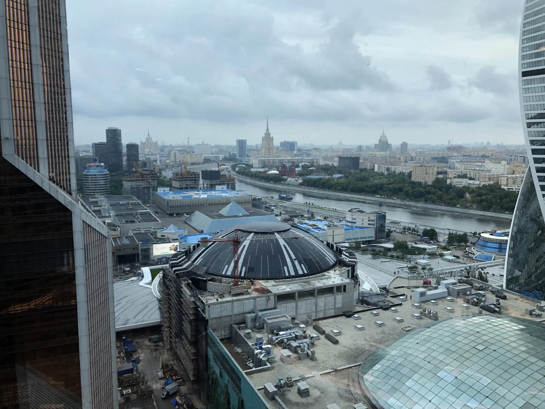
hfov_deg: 63.4
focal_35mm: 28
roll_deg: +1.1
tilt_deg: -7.7
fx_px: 441
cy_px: 204
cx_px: 272
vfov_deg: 49.7
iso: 20
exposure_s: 1/410
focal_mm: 4
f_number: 1.8
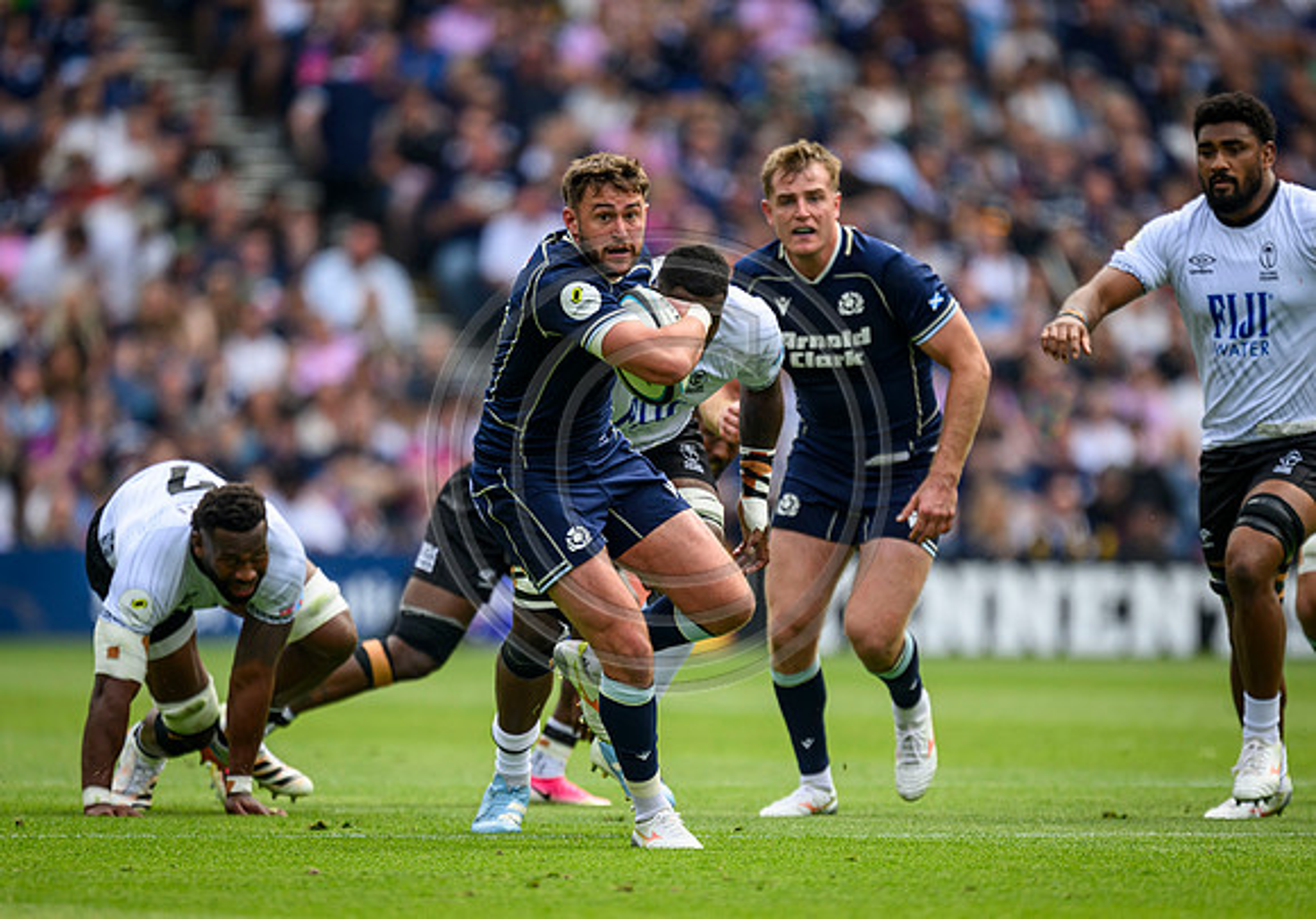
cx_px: 629
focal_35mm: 700
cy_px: 541
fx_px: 25955
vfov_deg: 2.0
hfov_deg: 2.9
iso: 500
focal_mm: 560
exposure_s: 1/1600
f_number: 4
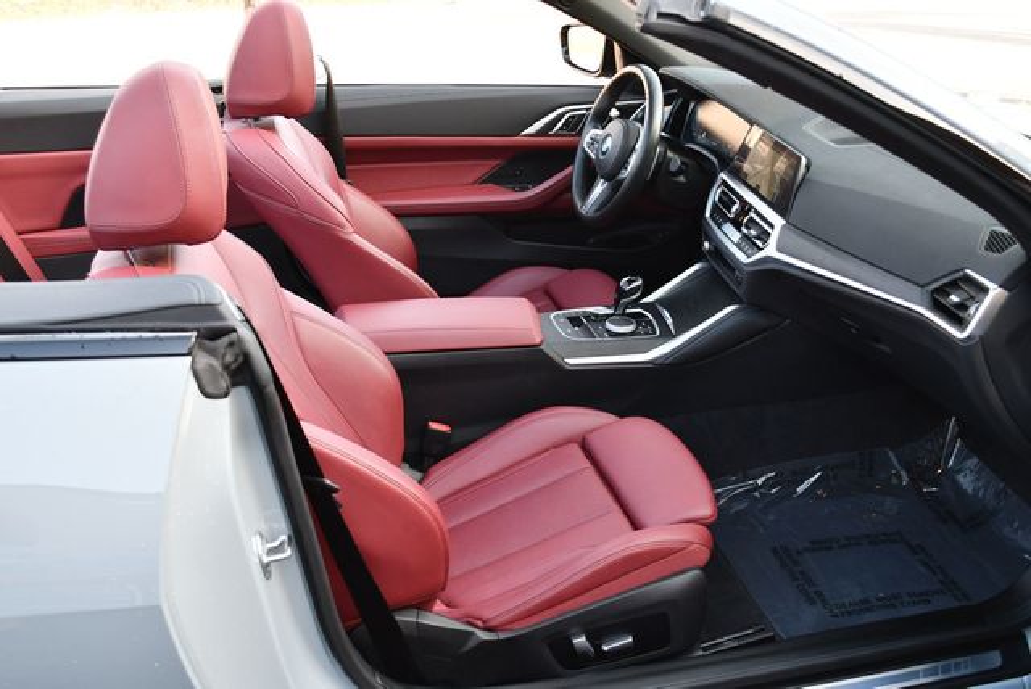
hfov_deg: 53.1
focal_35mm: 36
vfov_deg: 36.9
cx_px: 516
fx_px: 1032
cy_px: 344
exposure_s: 1/250
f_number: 3.5
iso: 450
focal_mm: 18
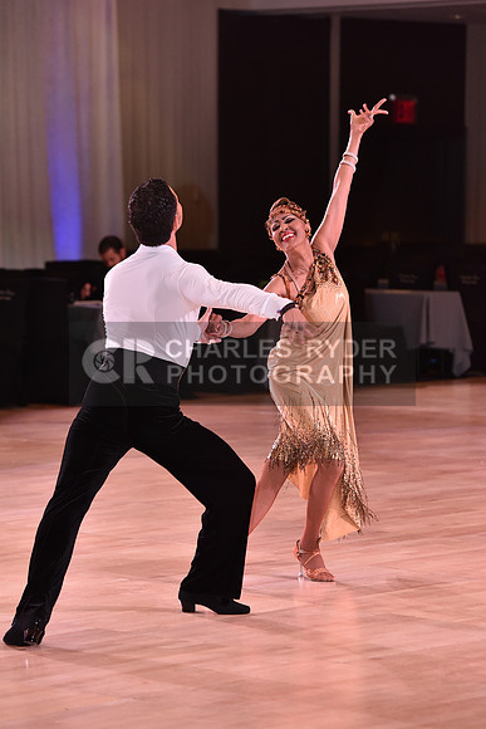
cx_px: 243
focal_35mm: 150
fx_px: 3035
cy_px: 364
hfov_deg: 9.2
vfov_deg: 13.7
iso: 1600
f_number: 4.5
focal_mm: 150
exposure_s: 1/250
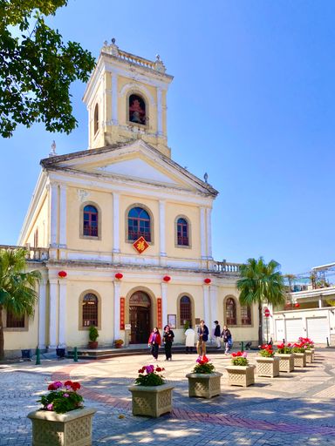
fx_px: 335
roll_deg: -0.4
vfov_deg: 67.3
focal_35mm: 26
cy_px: 223
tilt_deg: +17.4
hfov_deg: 53.1
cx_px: 168
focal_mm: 4.25
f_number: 1.8
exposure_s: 1/1629
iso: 32
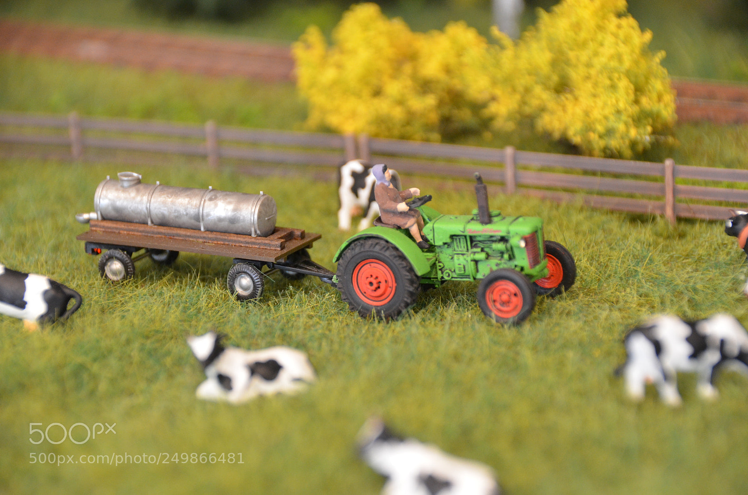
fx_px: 3172
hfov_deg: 13.5
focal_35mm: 153
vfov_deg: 8.9
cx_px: 374
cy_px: 248
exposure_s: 1/30
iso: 1600
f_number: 5.6
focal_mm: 102
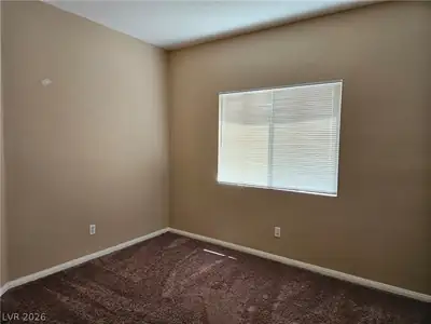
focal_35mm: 23
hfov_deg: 73.9
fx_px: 286
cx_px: 216
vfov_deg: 58.9
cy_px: 162
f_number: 1.8
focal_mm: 5.4
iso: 125
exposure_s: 1/120
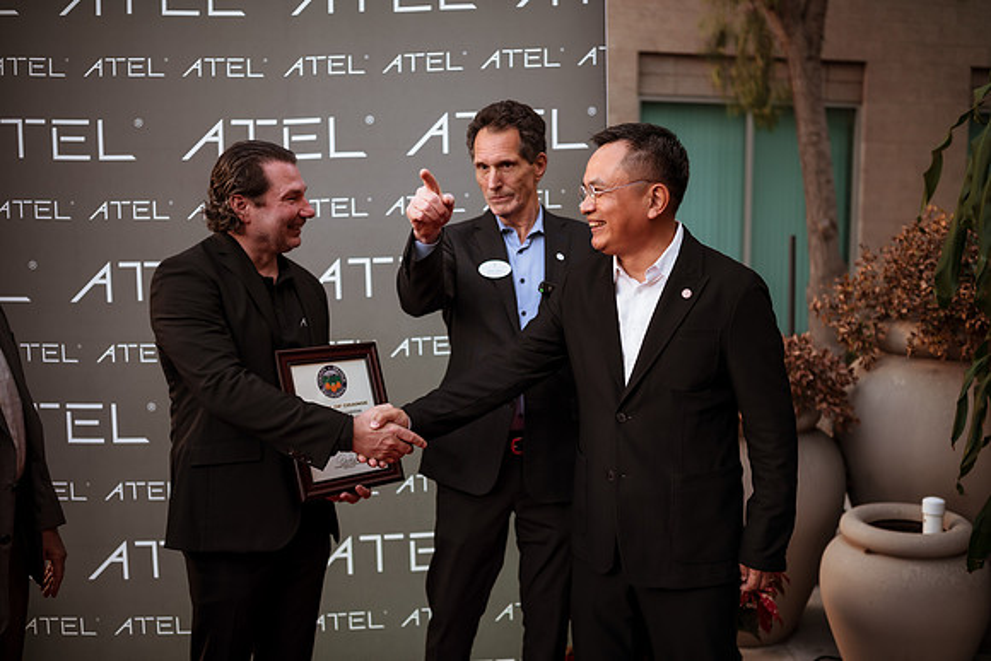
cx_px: 496
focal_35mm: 35
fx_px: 964
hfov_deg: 54.4
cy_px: 330
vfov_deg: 37.9
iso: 200
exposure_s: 1/400
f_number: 1.8
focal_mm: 35
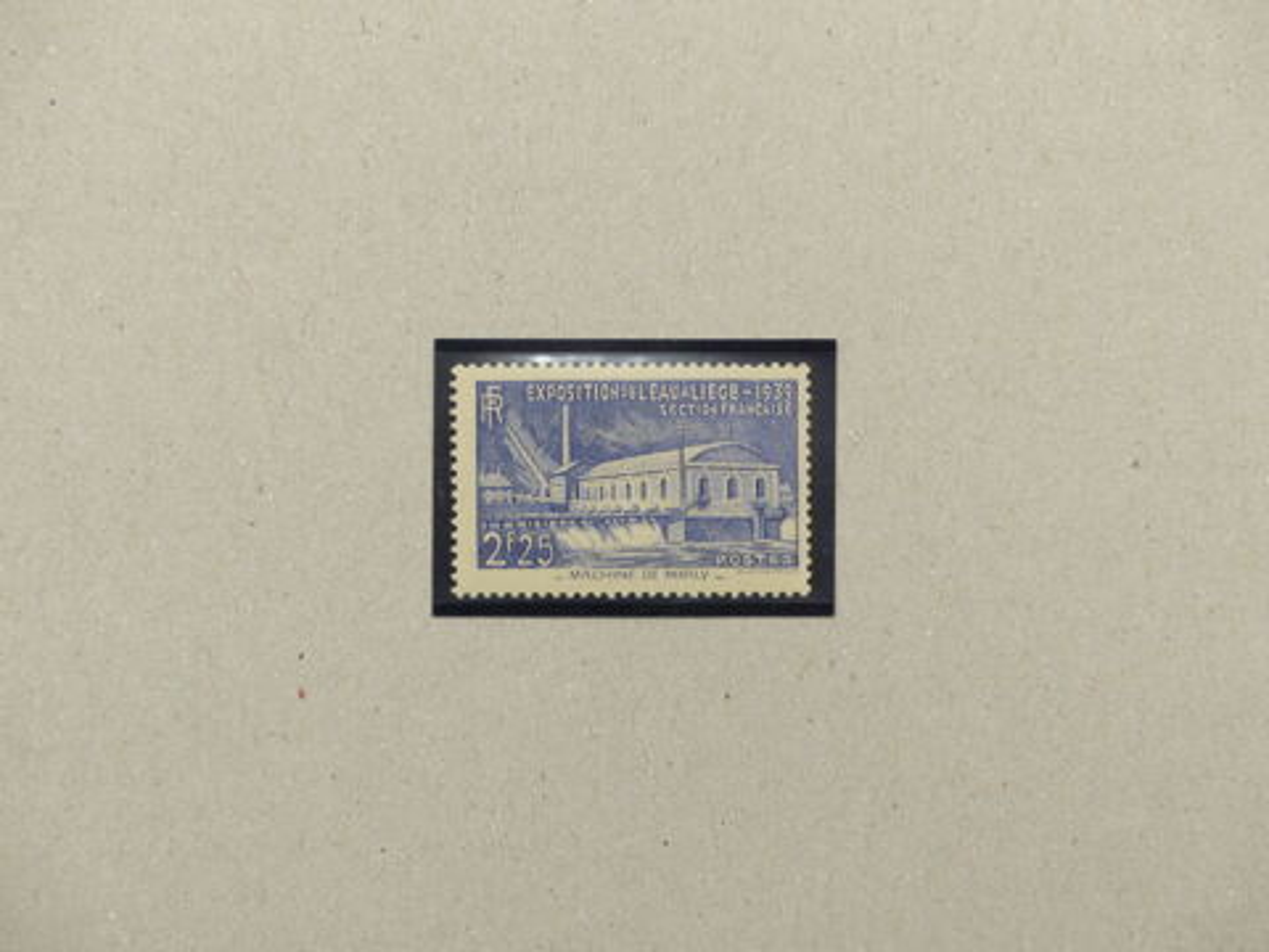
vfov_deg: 14.2
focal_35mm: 104
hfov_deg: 18.9
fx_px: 3813
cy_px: 476
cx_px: 634
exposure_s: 1/60
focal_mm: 18.7
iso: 400
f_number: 3.2
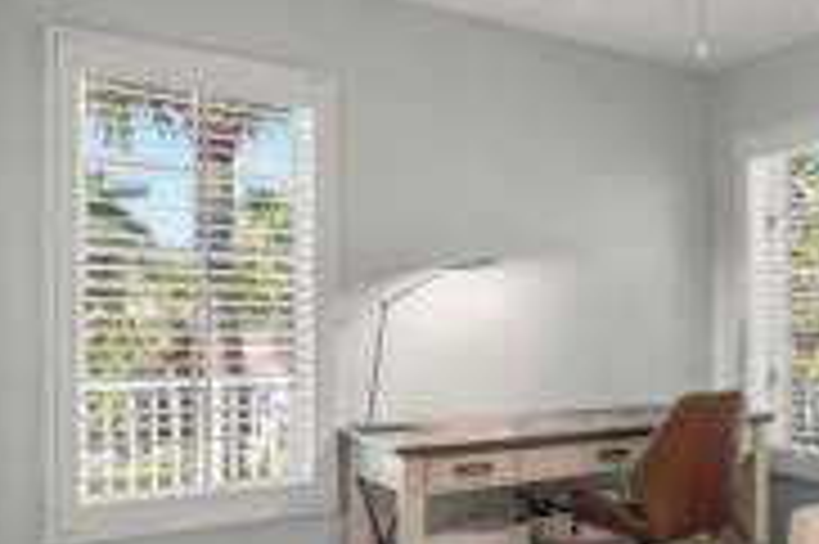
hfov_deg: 45.1
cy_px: 319
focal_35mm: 37
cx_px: 792
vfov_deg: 35.8
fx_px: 841
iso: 400
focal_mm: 14
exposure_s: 1/2
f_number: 10
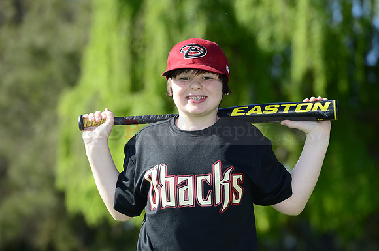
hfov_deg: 11.1
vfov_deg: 7.4
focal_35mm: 185
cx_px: 190
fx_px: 1945
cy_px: 126
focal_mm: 185
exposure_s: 1/500
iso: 200
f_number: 5.6
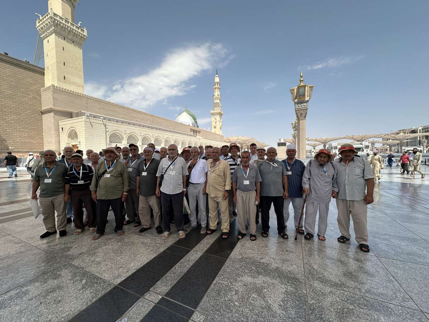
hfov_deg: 102.1
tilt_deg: -1.6
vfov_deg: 85.7
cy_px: 161
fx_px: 174
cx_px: 214
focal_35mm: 14
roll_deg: +1.3
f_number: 2.2
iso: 50
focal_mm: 2.22
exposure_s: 1/2257
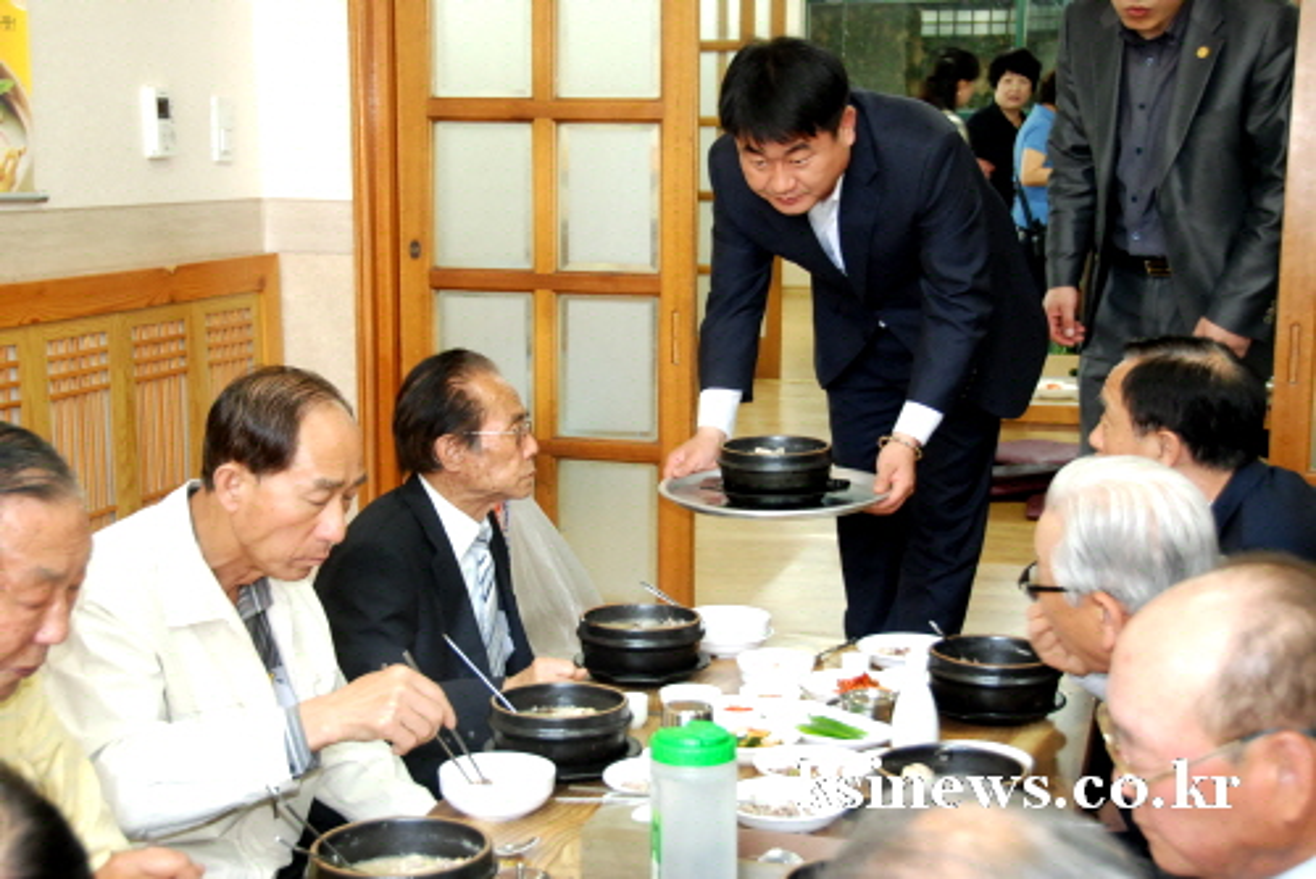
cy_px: 440
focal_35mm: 54
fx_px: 1975
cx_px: 658
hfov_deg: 36.9
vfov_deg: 25.1
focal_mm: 36
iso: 800
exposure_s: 1/50
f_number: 5
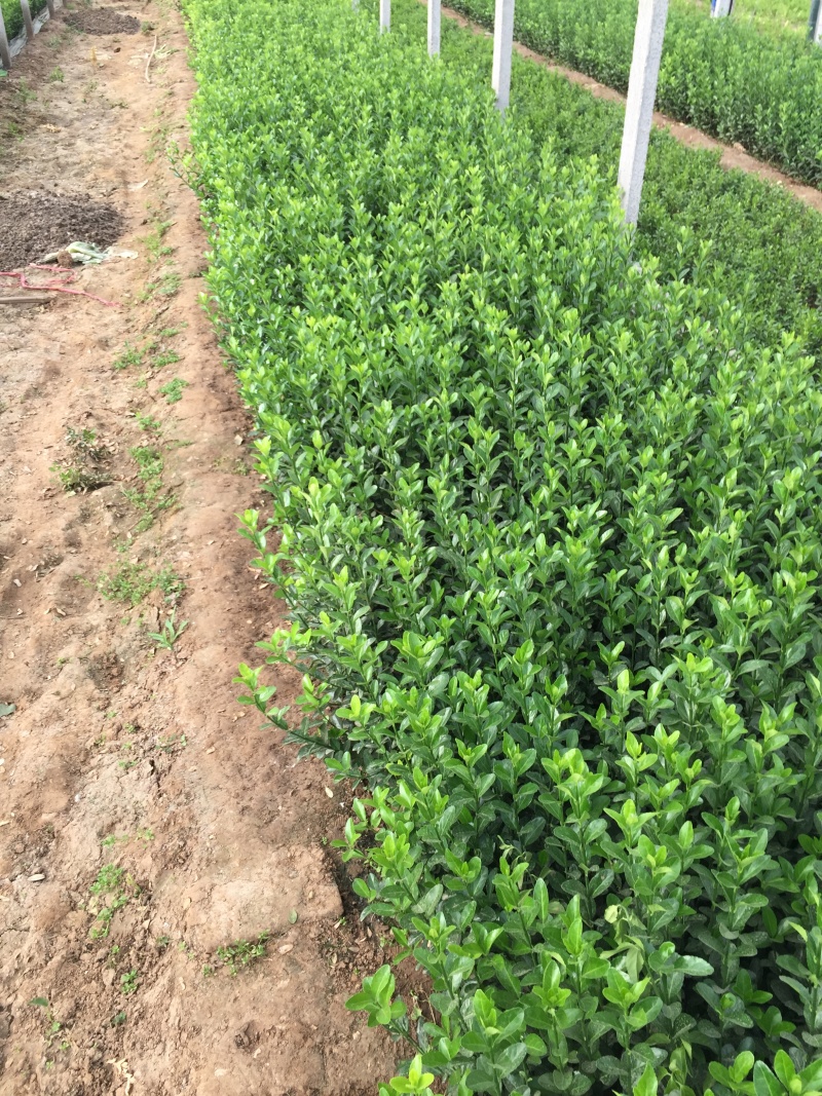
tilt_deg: -34.7
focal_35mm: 29
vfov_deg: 61.7
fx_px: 918
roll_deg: -0.3
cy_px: 548
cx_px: 411
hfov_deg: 48.2
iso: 32
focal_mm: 4.15
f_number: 2.2
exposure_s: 1/241
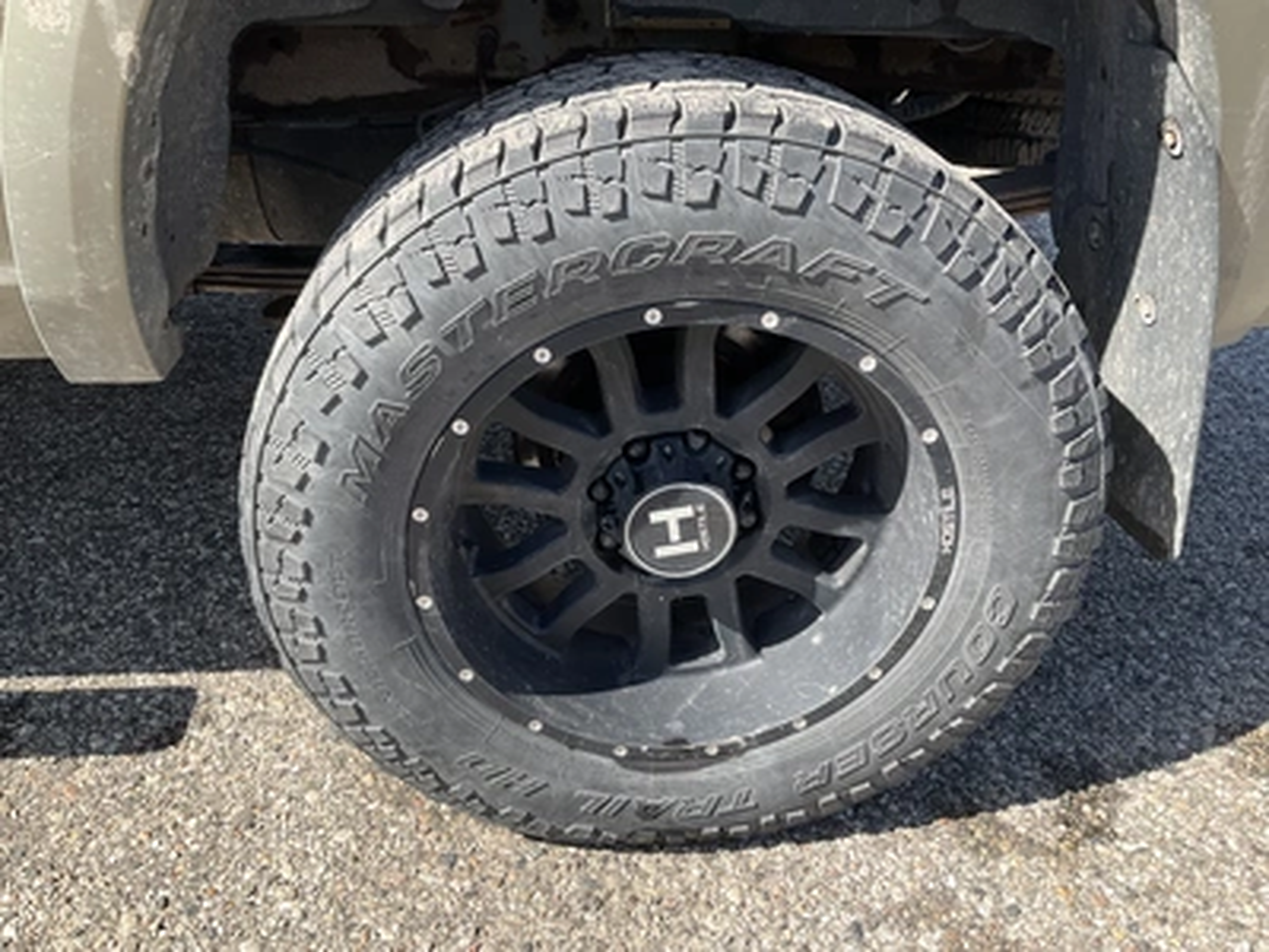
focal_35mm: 29
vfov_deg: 48.2
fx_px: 1063
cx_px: 634
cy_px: 476
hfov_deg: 61.7
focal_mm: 3
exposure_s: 1/620
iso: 25
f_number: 1.8
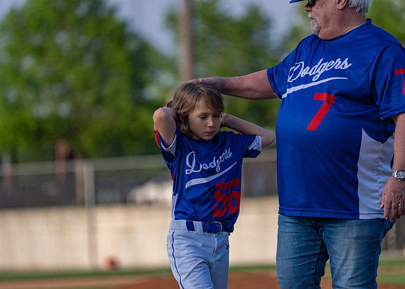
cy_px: 144
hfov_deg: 9.5
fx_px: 2430
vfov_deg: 6.8
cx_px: 202
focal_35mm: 211
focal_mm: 200
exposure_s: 1/4000
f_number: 2.8
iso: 250
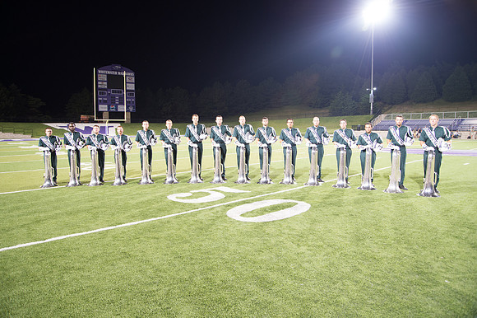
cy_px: 159
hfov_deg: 73.8
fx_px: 318
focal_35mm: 24
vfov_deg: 53.1
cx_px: 238
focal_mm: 24
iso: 1000
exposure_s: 1/15
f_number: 5
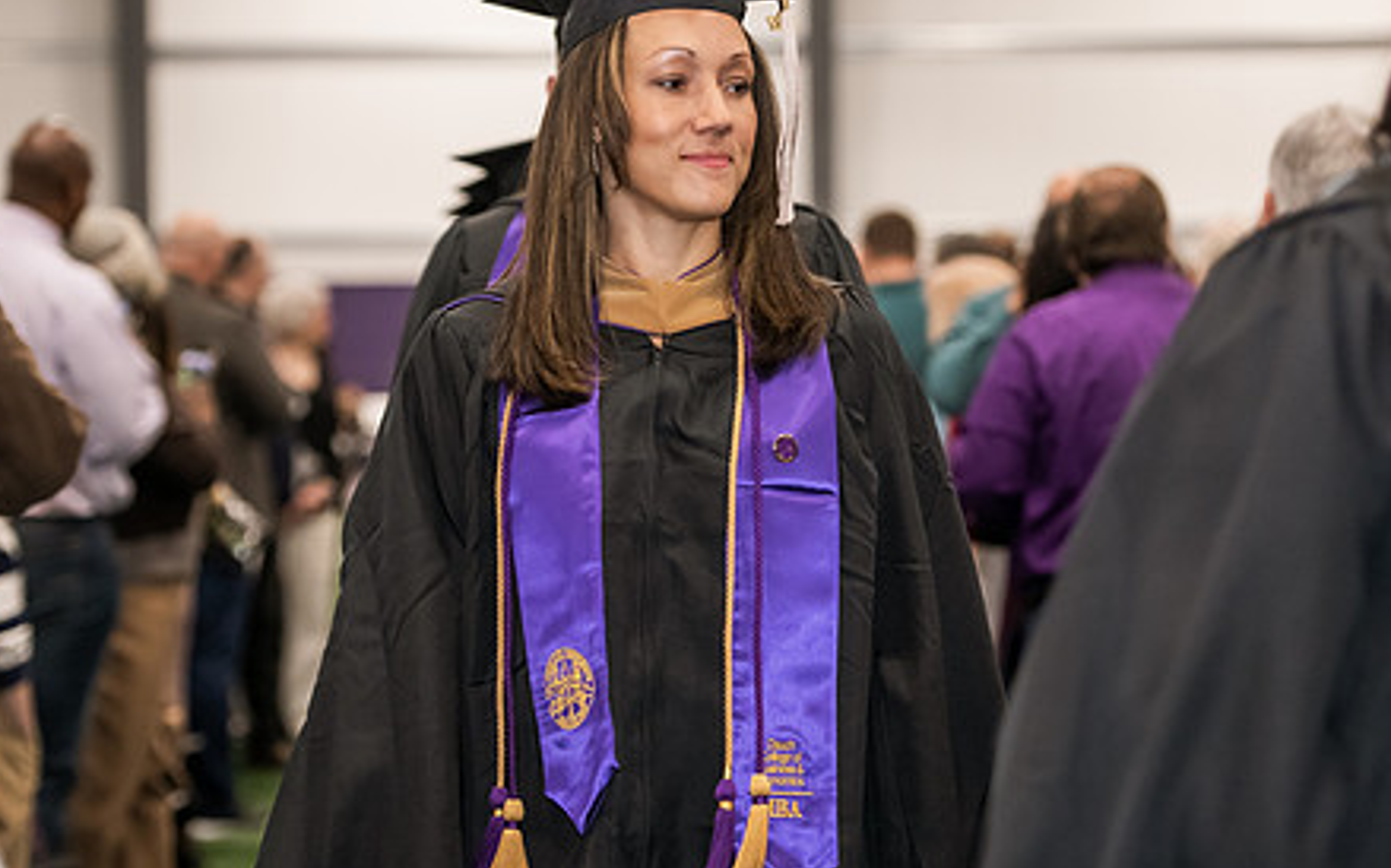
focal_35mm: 132
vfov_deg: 9.9
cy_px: 274
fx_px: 5002
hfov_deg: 15.8
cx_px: 694
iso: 2000
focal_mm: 98
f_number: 3.2
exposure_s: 1/200
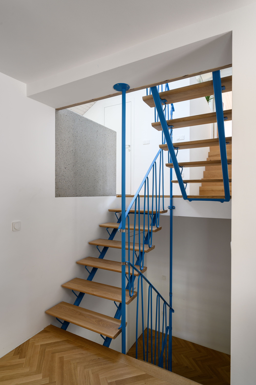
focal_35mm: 20
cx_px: 128
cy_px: 192
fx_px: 219
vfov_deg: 82.6
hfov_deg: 60.6
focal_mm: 20.5
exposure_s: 1/4
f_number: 9
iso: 100
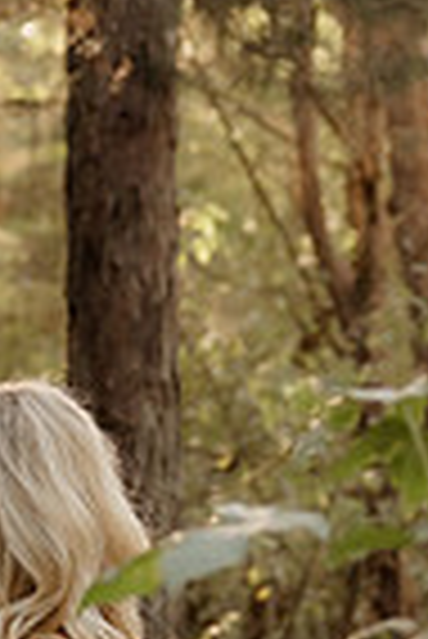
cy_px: 446
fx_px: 3433
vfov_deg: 10.6
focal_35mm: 193
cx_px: -86
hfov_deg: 7.1
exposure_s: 1/160
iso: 500
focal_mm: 41
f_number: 2.8
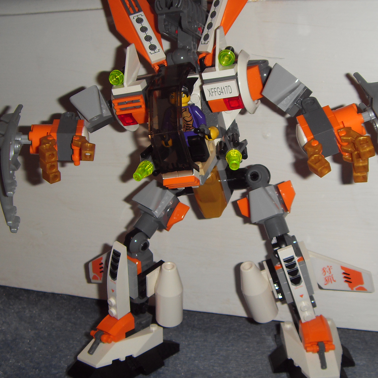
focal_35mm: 53
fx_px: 655
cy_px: 178
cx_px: 198
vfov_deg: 32.2
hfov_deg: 32.2
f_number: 3.5
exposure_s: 1/45
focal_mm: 6.6
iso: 100
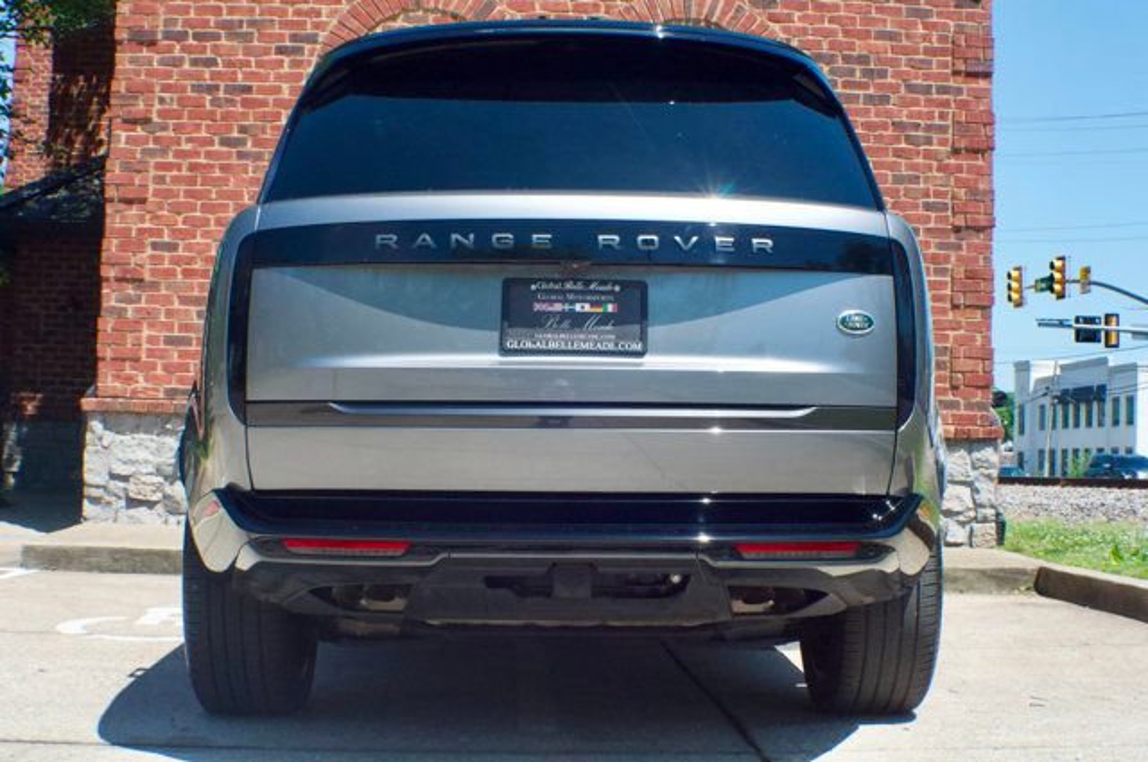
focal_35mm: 75
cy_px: 381
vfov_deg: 18.1
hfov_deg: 27.0
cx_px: 574
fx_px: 2389
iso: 2000
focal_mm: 50
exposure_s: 1/1000
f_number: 16
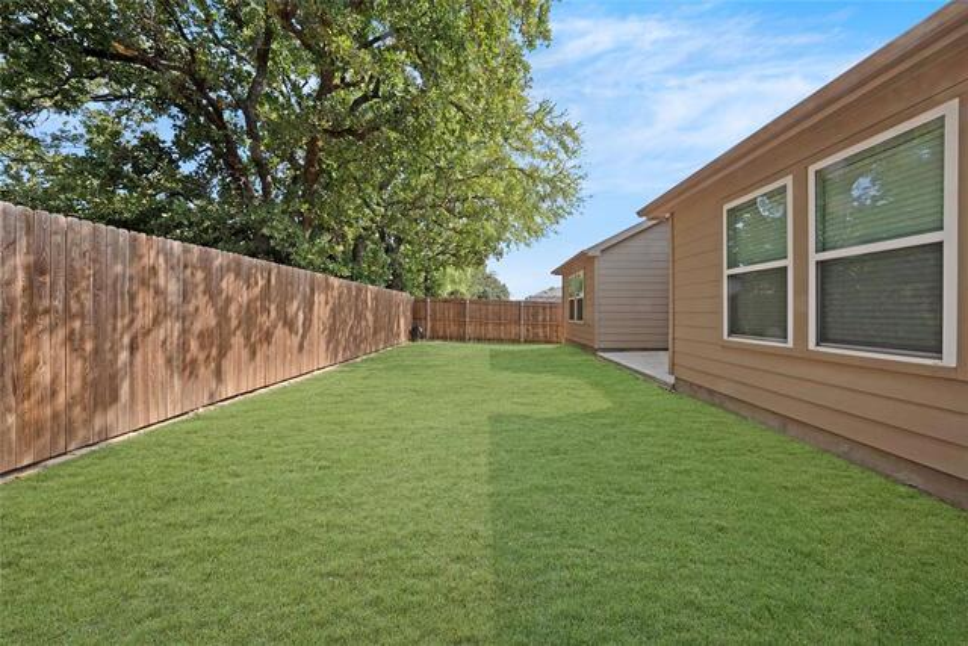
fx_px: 323
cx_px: 484
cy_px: 323
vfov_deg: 90.0
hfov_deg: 112.6
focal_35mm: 12
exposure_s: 1/100
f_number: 13
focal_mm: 12
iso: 200
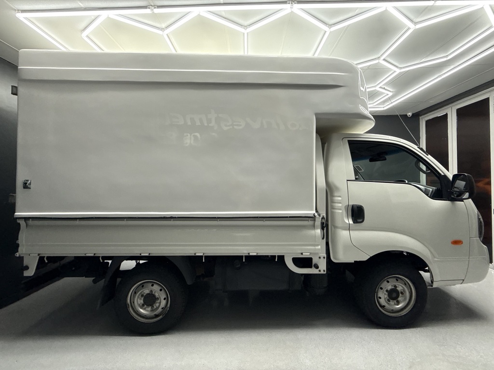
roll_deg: +0.8
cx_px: 247
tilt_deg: +1.2
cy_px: 185
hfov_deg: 102.1
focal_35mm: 14
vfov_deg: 85.7
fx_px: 200
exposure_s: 1/100
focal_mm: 2.22
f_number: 2.2
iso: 250
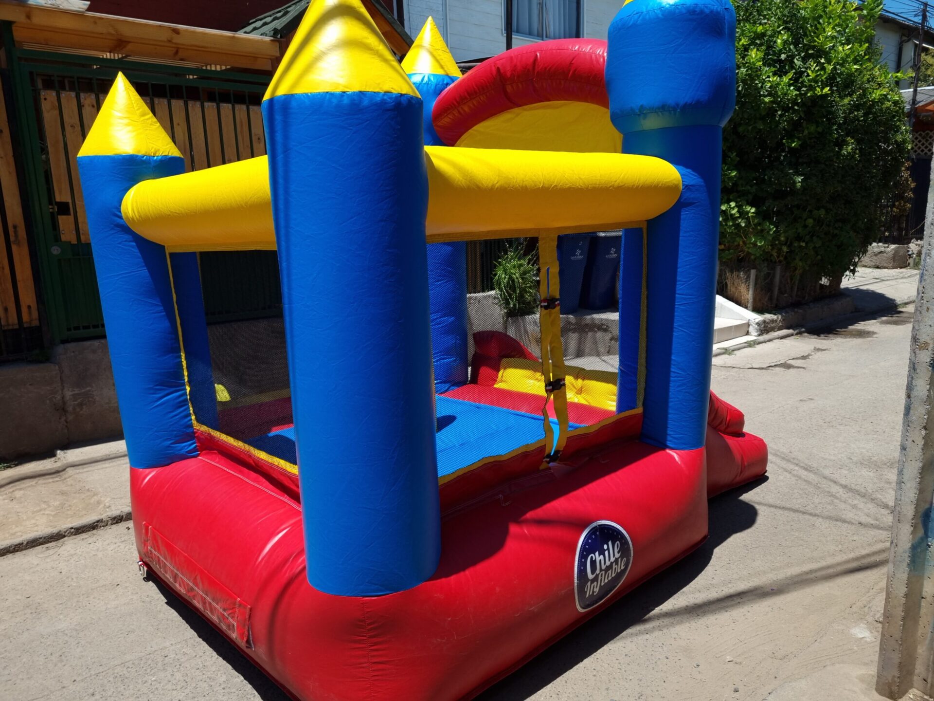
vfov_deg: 53.1
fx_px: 702
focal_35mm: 26
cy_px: 350
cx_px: 467
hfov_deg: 67.3
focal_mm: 5.4
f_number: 1.8
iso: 50
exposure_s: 1/1880
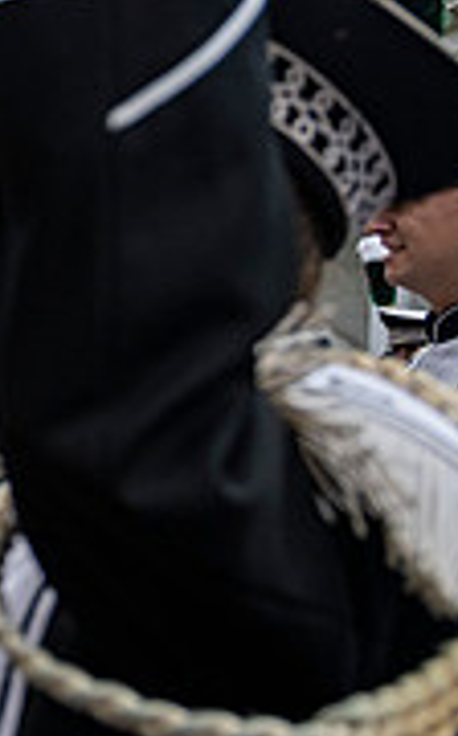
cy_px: 288
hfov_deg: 13.1
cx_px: -585
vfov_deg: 26.1
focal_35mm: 79
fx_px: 1583
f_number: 4
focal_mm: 24
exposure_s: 1/1600
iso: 640
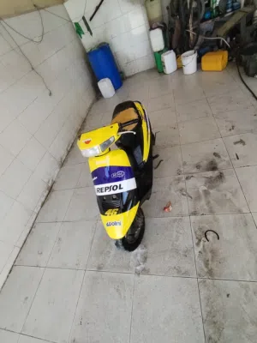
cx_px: 128
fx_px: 168
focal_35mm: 17
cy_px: 172
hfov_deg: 74.7
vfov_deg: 91.0
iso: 121
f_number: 2.2
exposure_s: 1/277
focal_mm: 1.42
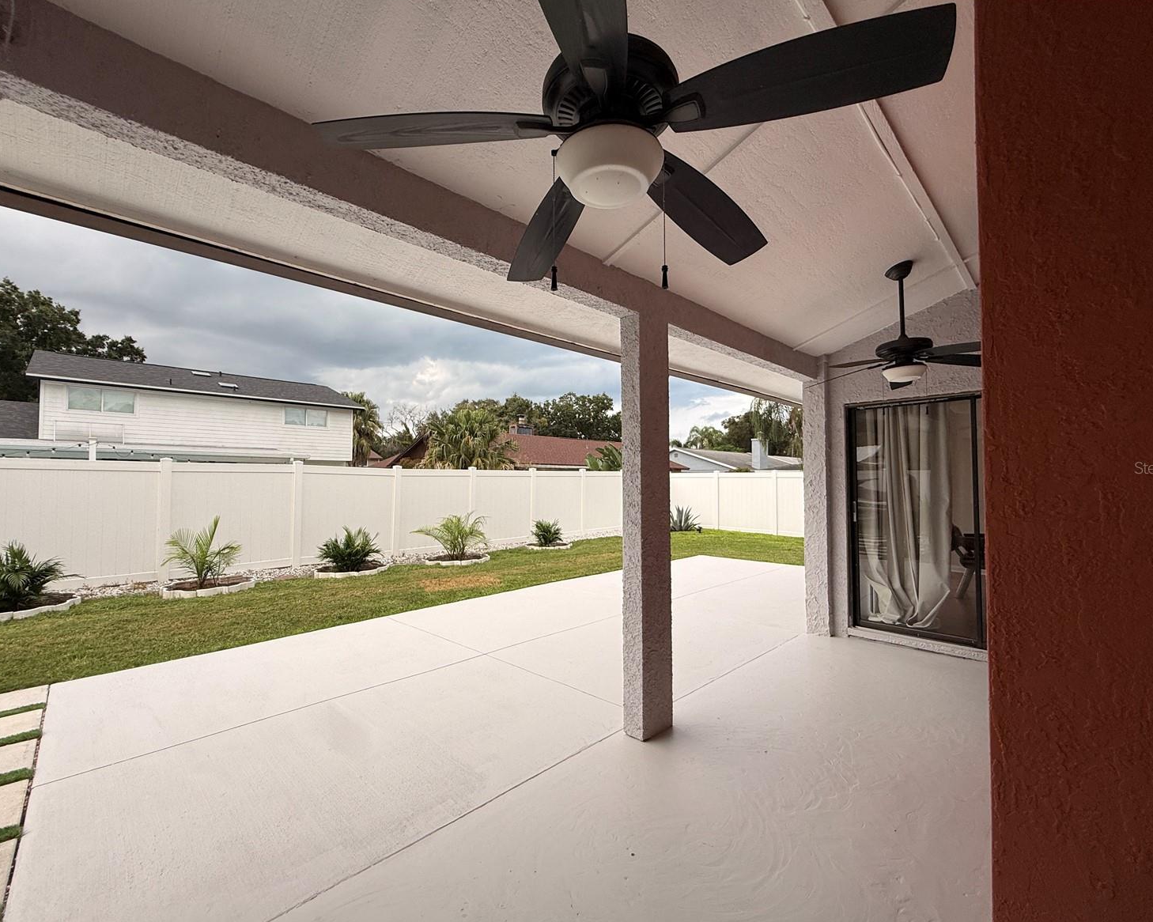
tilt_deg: +2.4
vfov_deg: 84.0
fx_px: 512
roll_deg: +0.1
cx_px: 576
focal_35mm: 15
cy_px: 467
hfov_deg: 96.8
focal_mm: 2.22
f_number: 2.2
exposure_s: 1/306
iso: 50
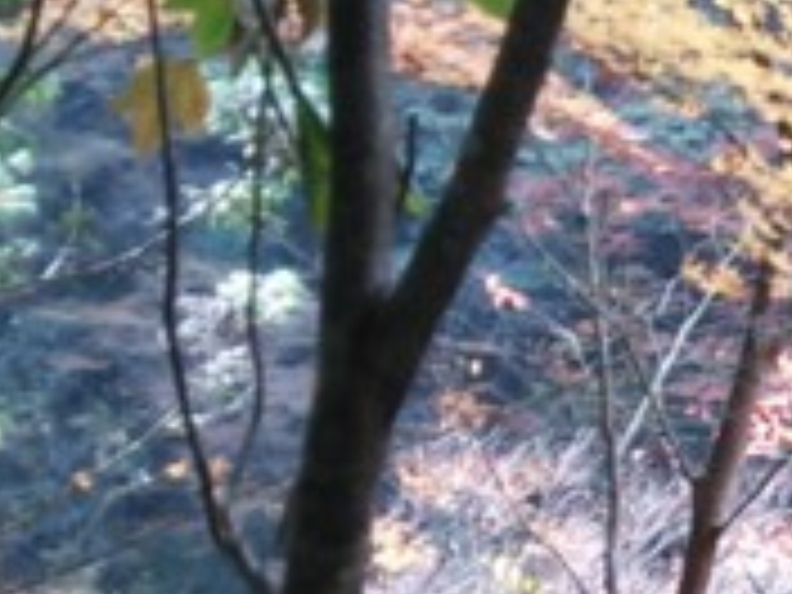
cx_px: 1548
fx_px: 2906
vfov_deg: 11.4
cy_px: 729
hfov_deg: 13.5
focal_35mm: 127
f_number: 2.5
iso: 40
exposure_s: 1/60
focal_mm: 4.21
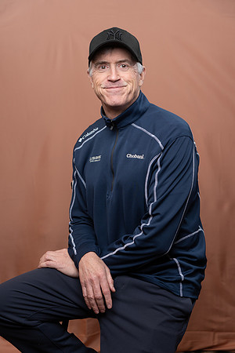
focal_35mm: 61
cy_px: 176
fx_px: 597
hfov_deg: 22.3
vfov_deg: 32.9
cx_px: 118
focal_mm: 61
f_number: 4
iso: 320
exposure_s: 1/160
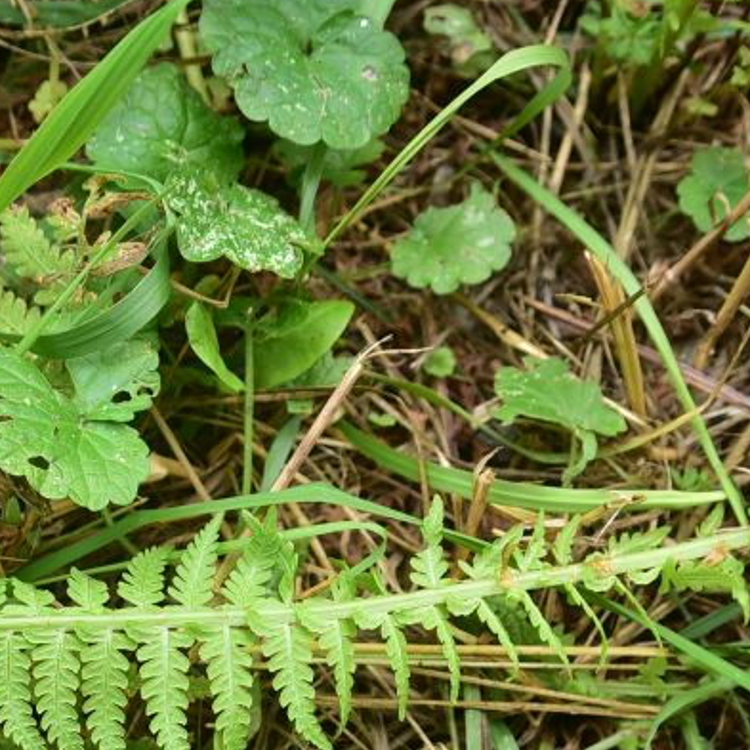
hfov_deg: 19.1
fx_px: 2206
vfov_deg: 19.0
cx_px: 147
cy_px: 661
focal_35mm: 90
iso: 200
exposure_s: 1/125
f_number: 5
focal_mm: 32
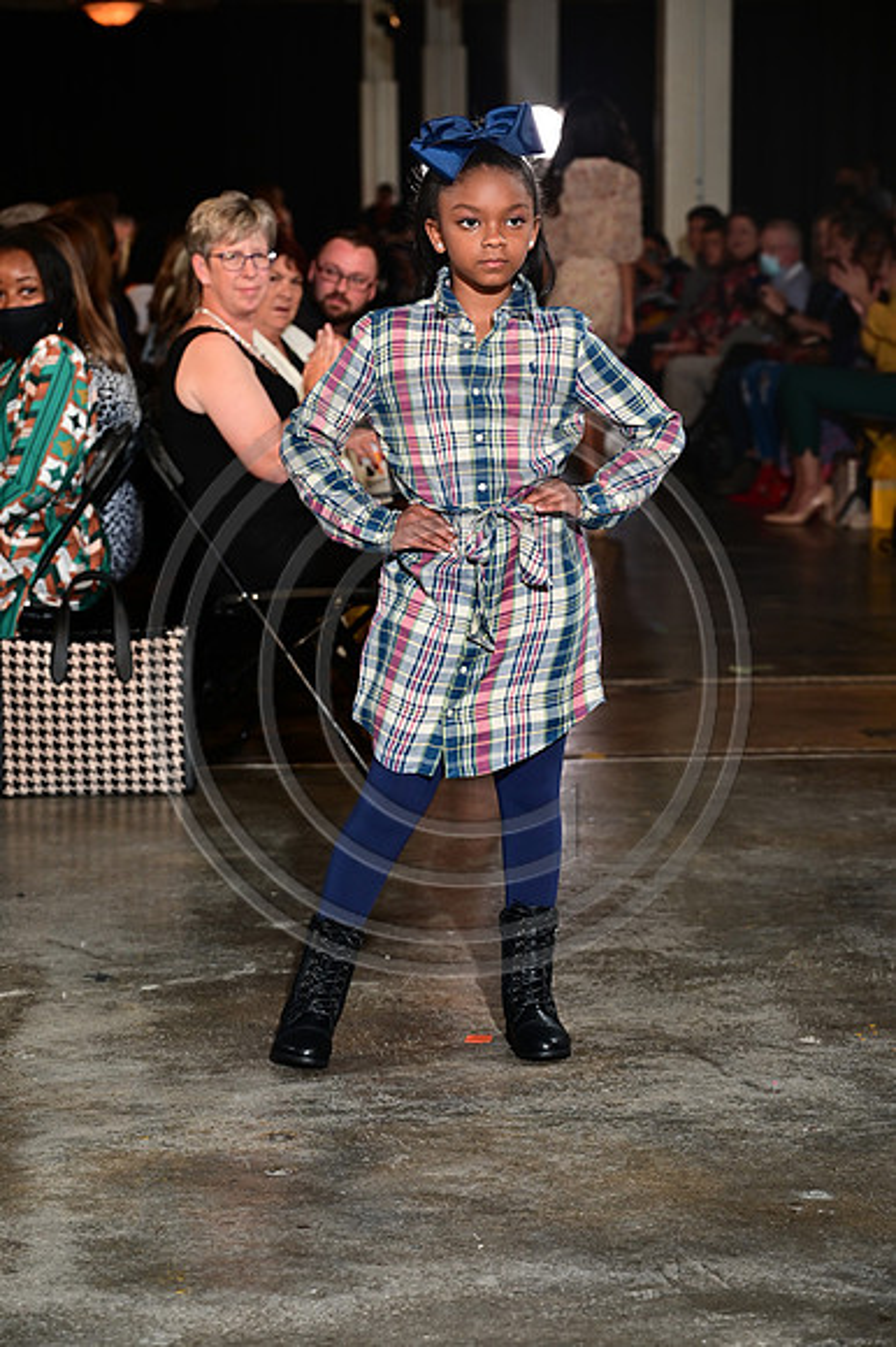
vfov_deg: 20.4
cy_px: 674
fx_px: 3738
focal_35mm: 100
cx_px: 448
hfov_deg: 13.7
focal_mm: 100
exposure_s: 1/125
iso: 1000
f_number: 6.3
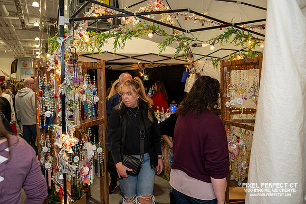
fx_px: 238
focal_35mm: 28
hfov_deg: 65.5
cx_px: 153
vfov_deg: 46.4
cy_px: 102
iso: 1100
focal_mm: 28
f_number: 4
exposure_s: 1/60
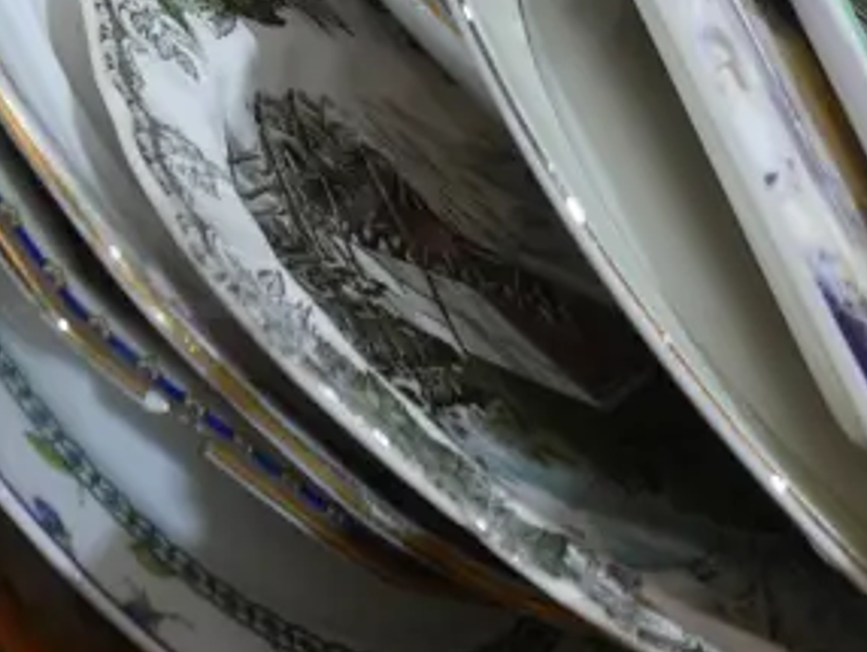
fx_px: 3234
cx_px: 803
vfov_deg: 11.2
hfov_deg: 15.1
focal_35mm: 129
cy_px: -202
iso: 400
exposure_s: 1/60
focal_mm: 18
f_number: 4
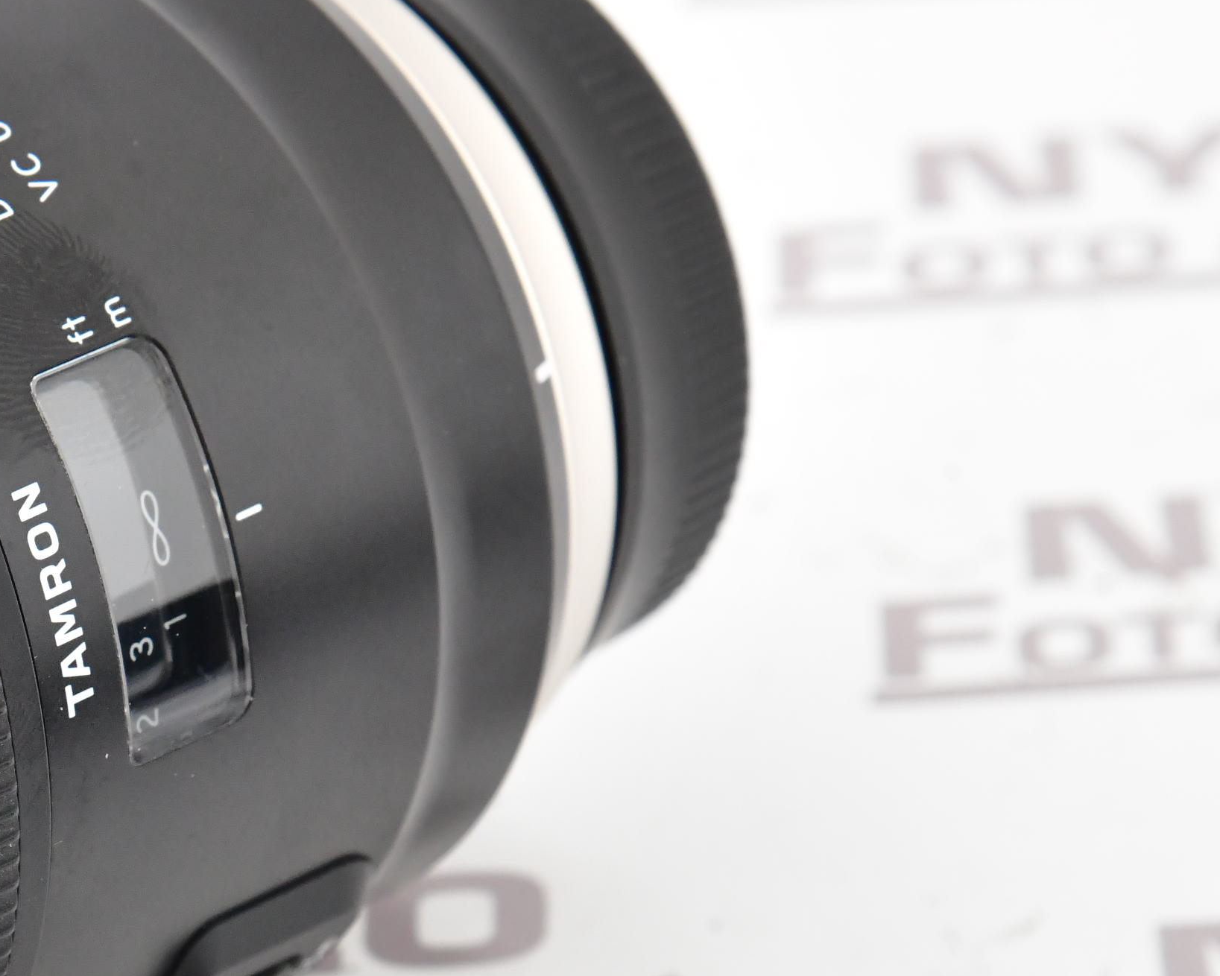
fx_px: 10256
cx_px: -139
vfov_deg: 5.4
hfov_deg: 6.8
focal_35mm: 284
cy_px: 758
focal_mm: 120
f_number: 11
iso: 2500
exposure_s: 1/200
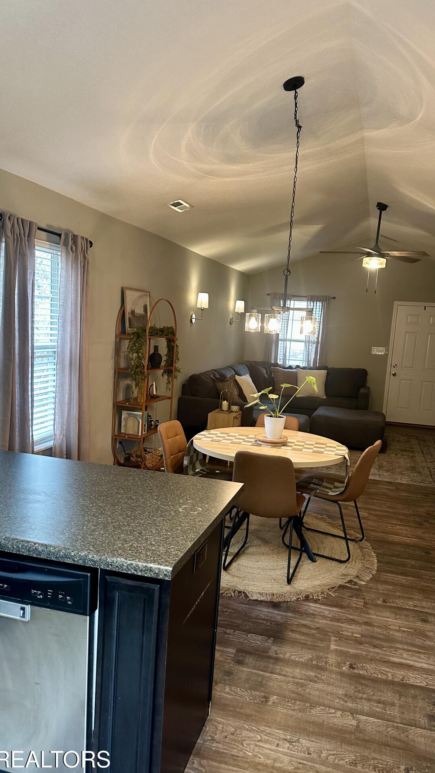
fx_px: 554
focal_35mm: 27
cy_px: 397
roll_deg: -5.1
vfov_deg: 69.9
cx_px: 241
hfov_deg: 42.8
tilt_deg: -7.3
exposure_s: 1/60
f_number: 1.78
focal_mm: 6.86
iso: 250
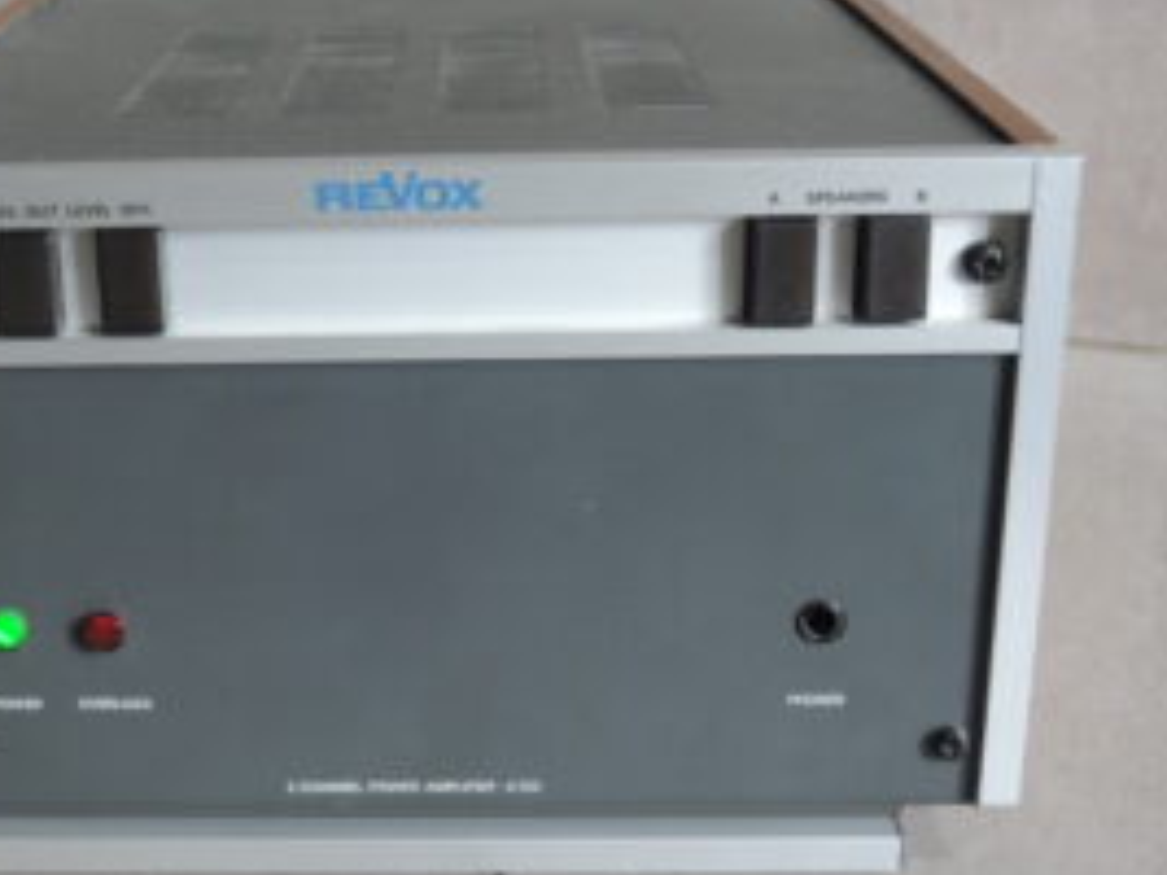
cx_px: 393
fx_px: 2089
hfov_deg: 31.0
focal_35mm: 62
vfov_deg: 23.6
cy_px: 486
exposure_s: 1/15
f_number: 3.7
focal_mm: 9.6
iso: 400
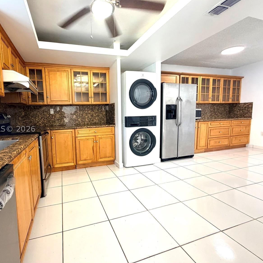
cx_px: 105
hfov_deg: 82.9
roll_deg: +1.9
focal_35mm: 17
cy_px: 129
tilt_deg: -5.6
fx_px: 146
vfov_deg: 84.0
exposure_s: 1/120
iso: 250
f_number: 2.2
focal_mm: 2.22
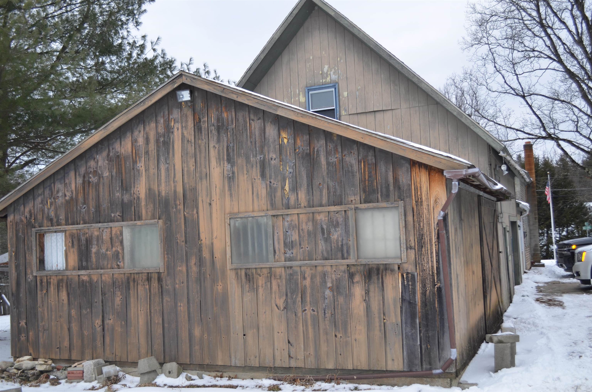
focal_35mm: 39
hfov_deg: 49.6
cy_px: 196
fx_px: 640
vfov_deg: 34.1
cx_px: 296
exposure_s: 1/250
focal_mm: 26
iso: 200
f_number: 4.2
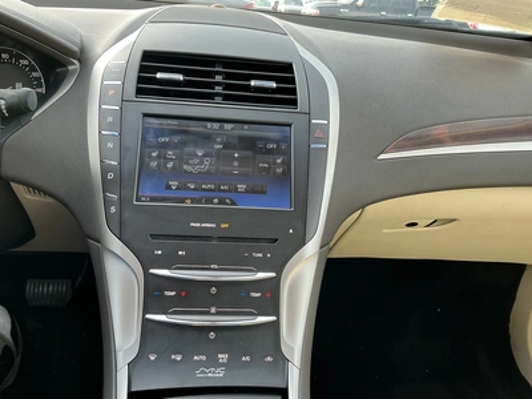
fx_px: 430
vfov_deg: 49.7
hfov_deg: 63.4
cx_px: 266
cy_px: 200
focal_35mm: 28
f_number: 1.8
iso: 32
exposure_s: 1/122
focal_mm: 3
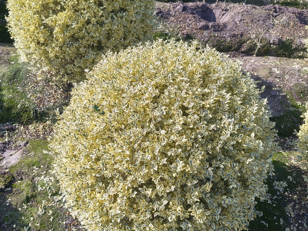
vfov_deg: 42.9
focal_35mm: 33
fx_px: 294
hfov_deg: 55.4
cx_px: 154
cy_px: 116
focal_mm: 4.84
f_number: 1.8
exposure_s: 1/1664
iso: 80
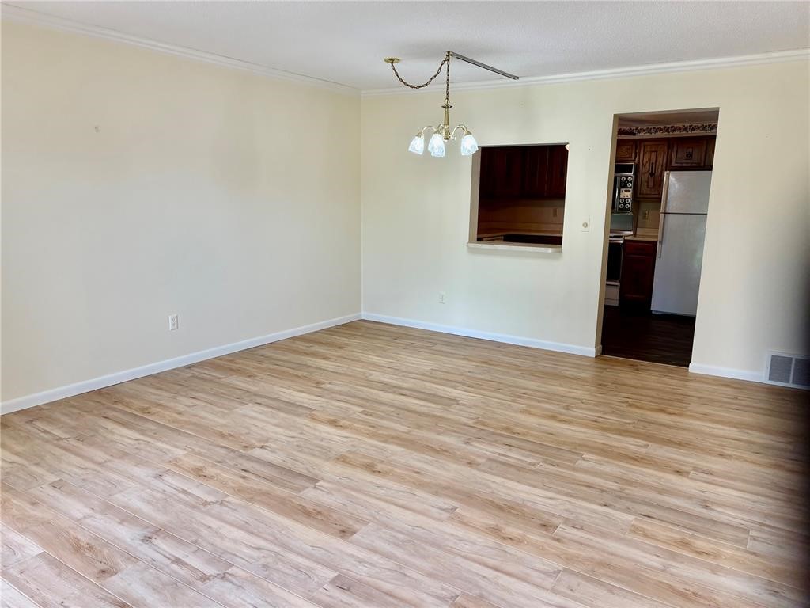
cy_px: 304
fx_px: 608
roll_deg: -0.9
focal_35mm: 26
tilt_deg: -10.0
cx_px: 405
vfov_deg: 53.1
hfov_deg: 67.3
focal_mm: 5.96
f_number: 1.6
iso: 80
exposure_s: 1/120
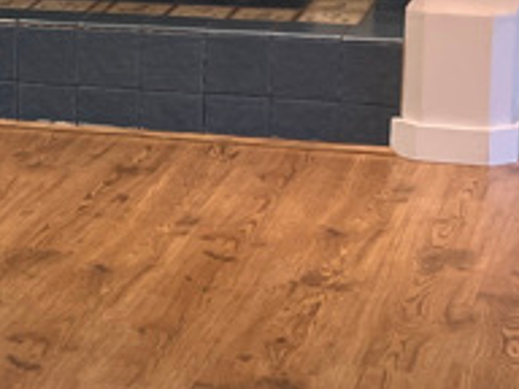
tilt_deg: -11.7
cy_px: 65
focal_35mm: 139
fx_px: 2084
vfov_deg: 10.6
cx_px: -651
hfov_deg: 12.0
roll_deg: +4.0
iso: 40
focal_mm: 5.7
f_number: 1.5
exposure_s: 1/149
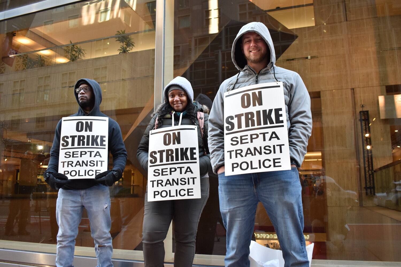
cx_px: 200
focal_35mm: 32
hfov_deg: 59.5
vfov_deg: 41.7
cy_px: 134
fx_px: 351
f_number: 3.8
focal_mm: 21
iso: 800
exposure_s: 1/200
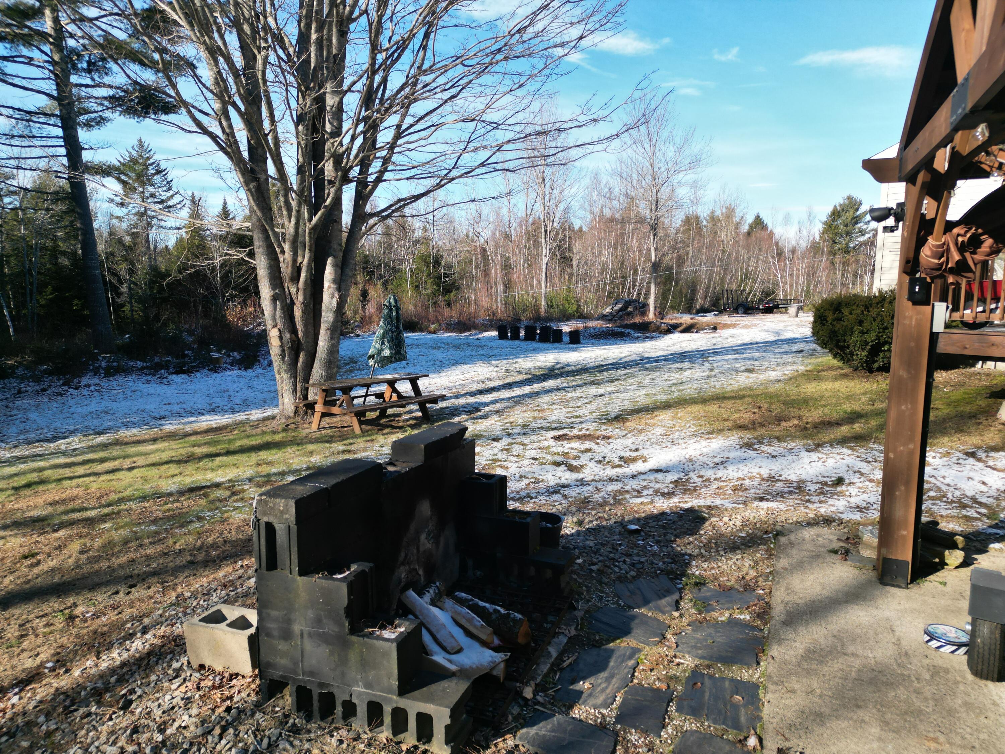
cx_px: 502
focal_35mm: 24
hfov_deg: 71.6
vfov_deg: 56.8
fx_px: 697
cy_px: 377
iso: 120
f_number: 1.7
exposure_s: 1/200
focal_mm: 6.72
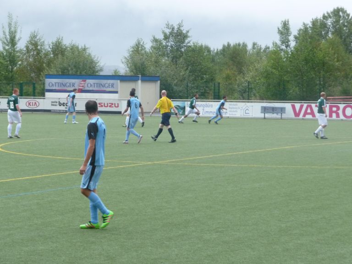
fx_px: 1302
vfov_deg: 11.6
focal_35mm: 128
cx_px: 176
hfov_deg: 15.4
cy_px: 132
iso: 400
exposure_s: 1/160
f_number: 4.7
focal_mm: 21.8
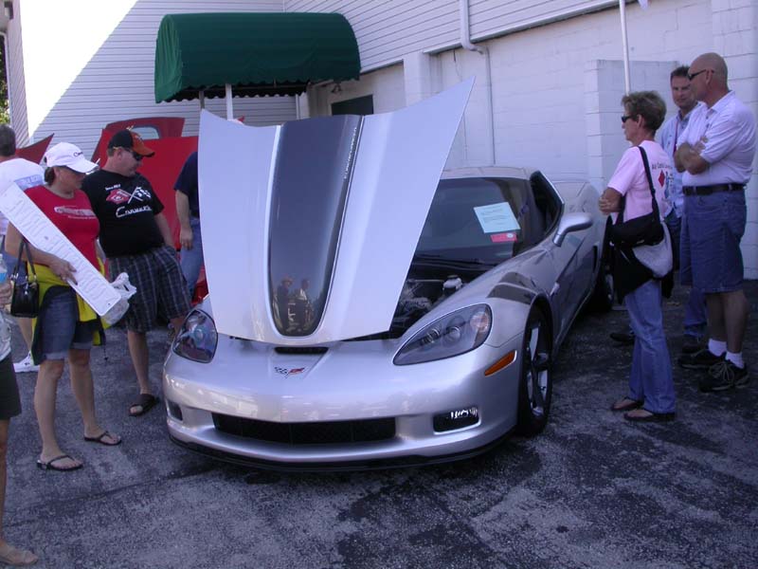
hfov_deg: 49.0
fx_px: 832
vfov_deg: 37.7
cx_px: 379
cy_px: 284
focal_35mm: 38
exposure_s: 1/170
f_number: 5.3
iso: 100
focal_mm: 7.85
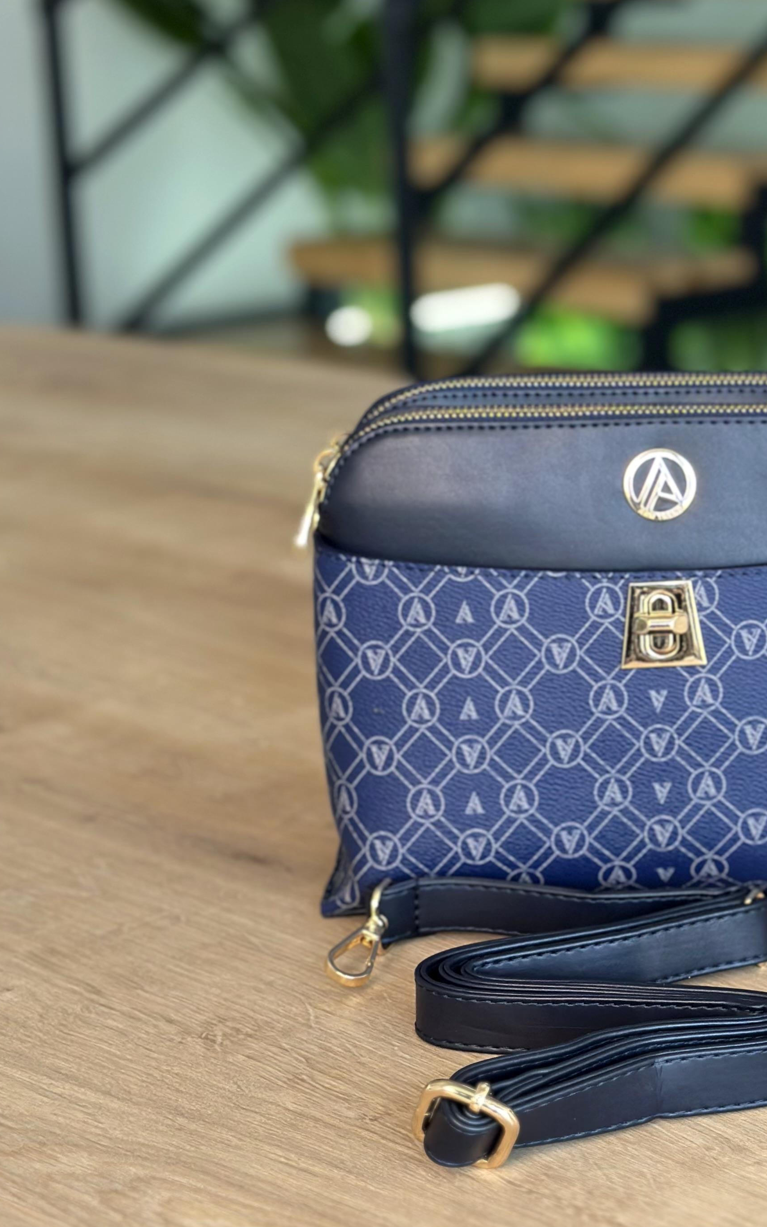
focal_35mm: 75
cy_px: 529
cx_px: 674
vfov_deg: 27.5
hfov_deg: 17.2
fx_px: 2508
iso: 125
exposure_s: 1/164
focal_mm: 6.86
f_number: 1.78
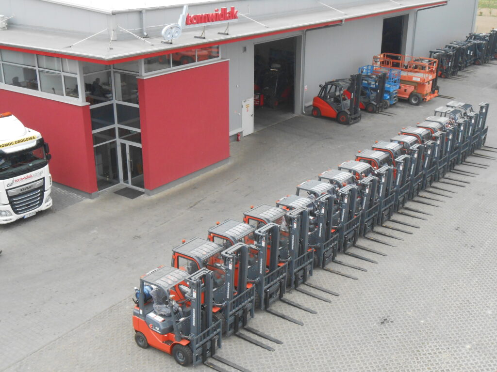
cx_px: 248
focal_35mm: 44
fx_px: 632
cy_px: 186
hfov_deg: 42.9
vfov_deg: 32.9
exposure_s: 1/250
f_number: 4.5
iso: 250
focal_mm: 7.8
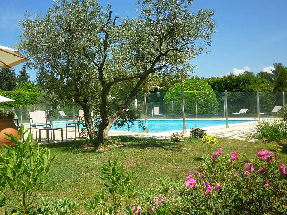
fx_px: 290
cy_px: 108
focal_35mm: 35
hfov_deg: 52.6
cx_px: 144
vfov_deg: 40.7
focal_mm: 5.2
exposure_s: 1/500
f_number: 4
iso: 80
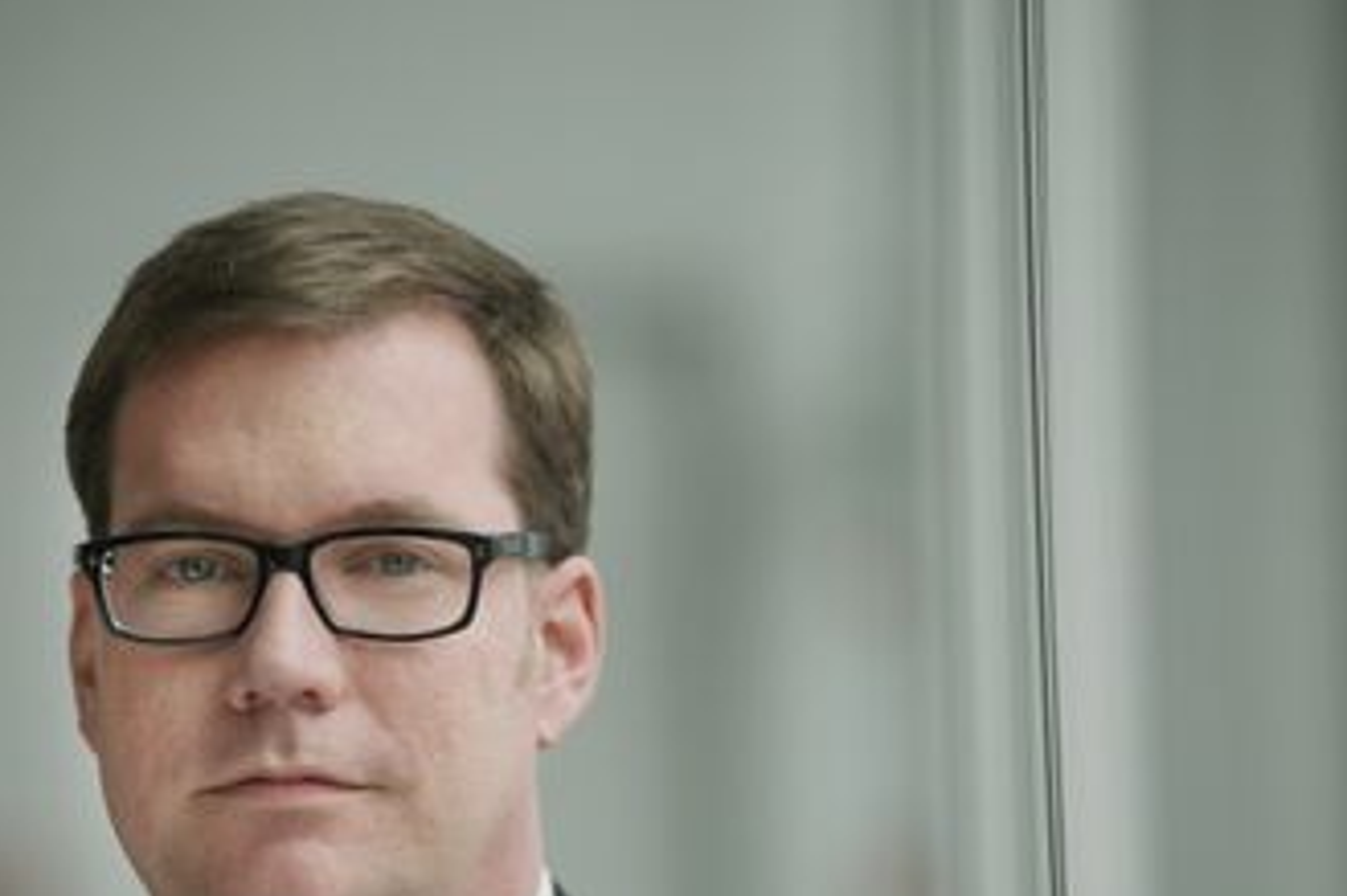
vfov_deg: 4.4
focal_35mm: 311
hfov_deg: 6.6
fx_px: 11630
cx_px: 368
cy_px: 663
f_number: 2.8
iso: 2500
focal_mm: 200
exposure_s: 1/320
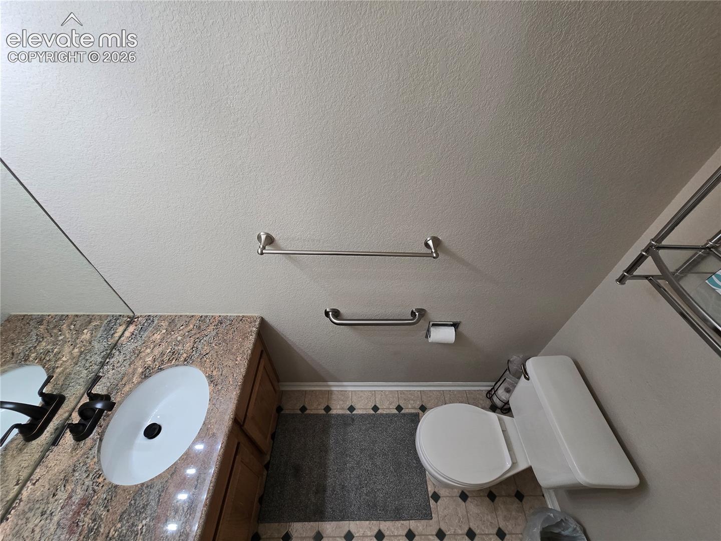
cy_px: 270
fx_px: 271
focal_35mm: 13
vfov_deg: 89.9
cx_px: 360
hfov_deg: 106.2
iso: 125
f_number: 2.2
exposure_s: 1/60
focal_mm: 2.2
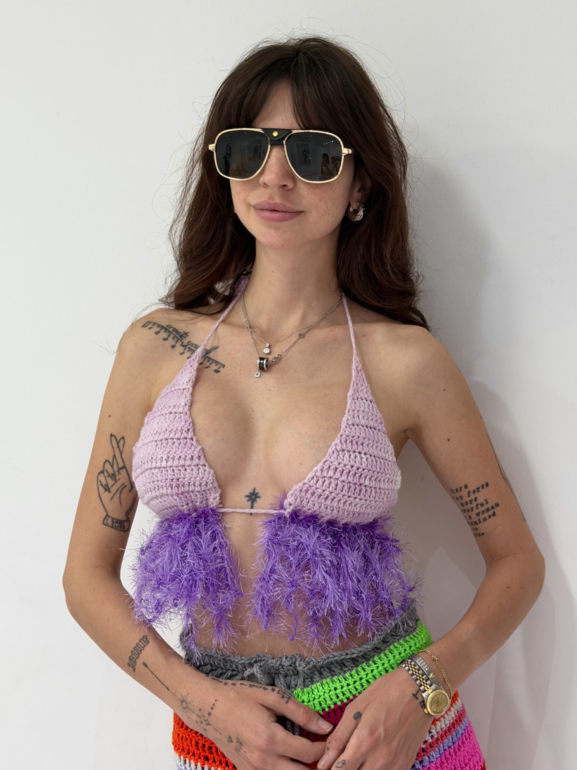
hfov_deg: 30.3
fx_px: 1067
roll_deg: +0.8
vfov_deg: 39.7
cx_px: 288
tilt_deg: -0.3
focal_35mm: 48
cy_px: 385
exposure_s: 1/50
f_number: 1.78
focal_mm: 6.76
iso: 64
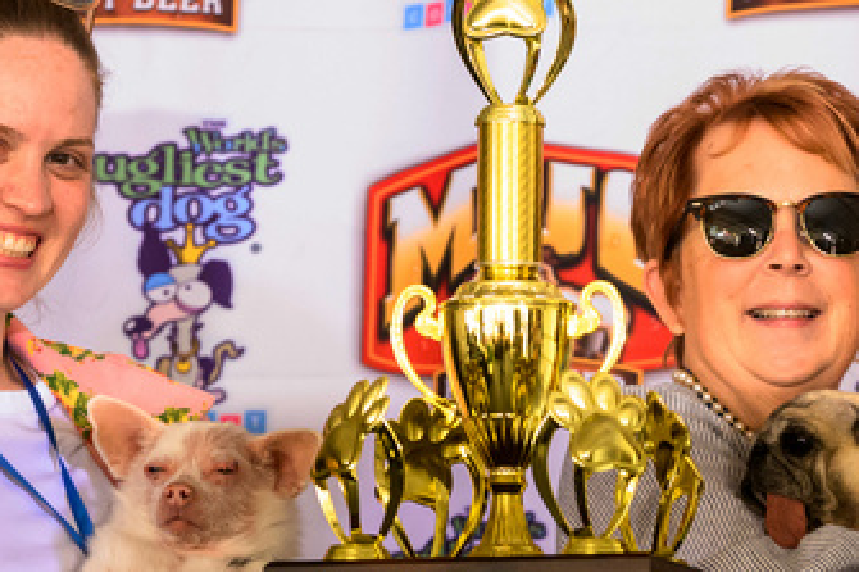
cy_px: 526
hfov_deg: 5.0
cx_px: 1269
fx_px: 9849
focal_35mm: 413
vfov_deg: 3.3
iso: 6400
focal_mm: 135
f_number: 4.8
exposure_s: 1/250
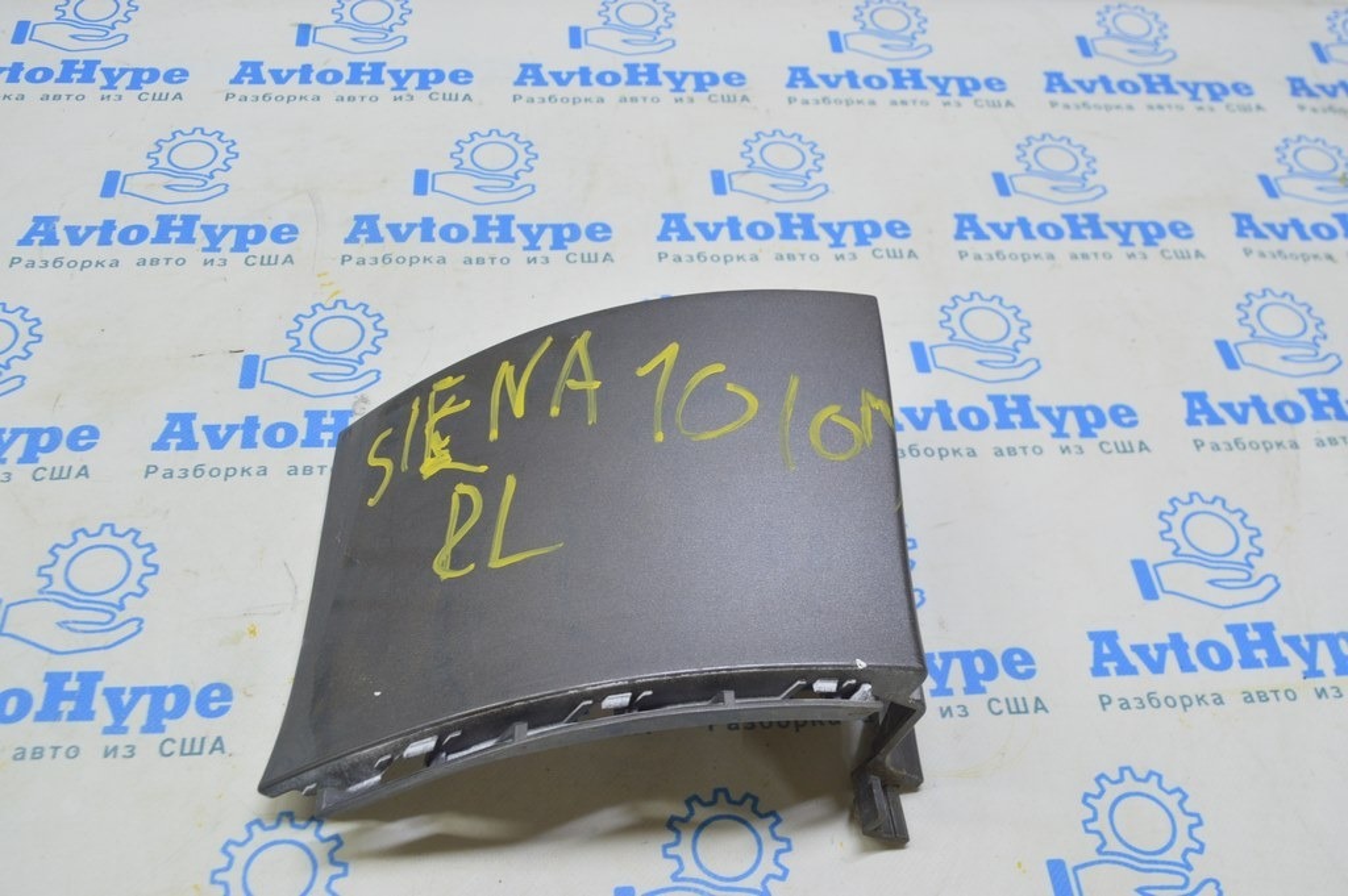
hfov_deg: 53.2
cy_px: 448
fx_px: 1347
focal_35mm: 36
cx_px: 674
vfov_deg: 36.8
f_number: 5.6
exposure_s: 1/20
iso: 400
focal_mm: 24
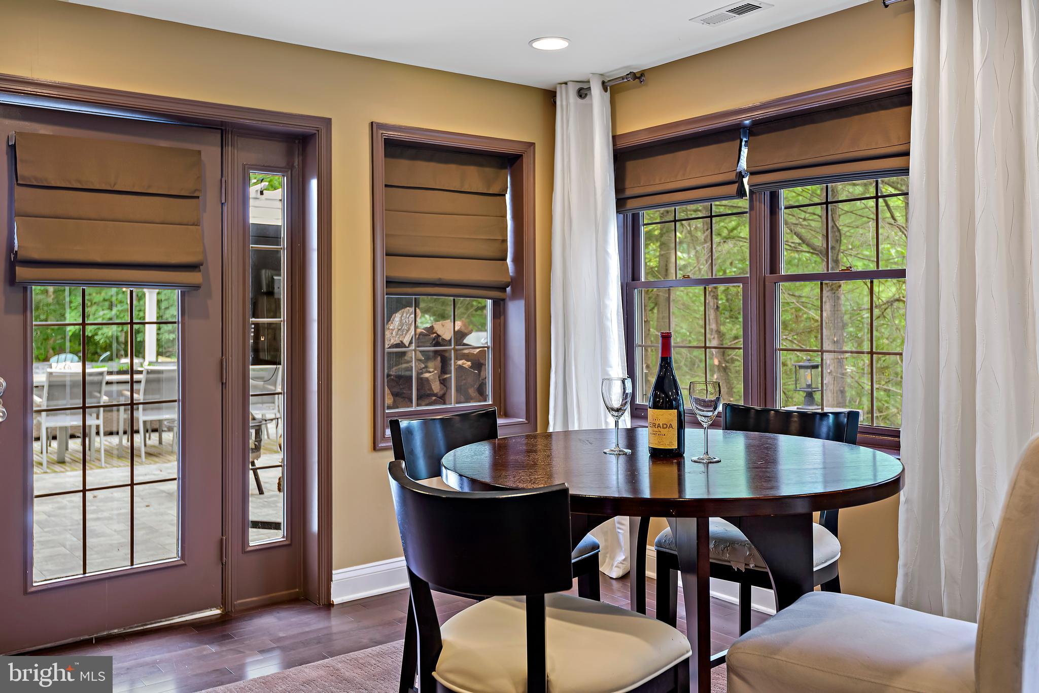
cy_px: 346
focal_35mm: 32
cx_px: 520
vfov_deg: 41.1
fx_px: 924
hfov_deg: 58.7
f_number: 9
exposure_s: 1/2
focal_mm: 32
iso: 250
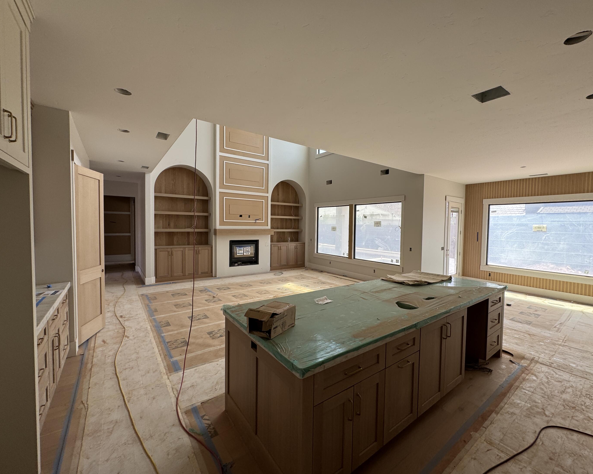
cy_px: 236
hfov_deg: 96.6
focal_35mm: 15
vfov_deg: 84.0
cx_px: 317
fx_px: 263
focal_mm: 2.22
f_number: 2.2
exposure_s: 1/154
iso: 40
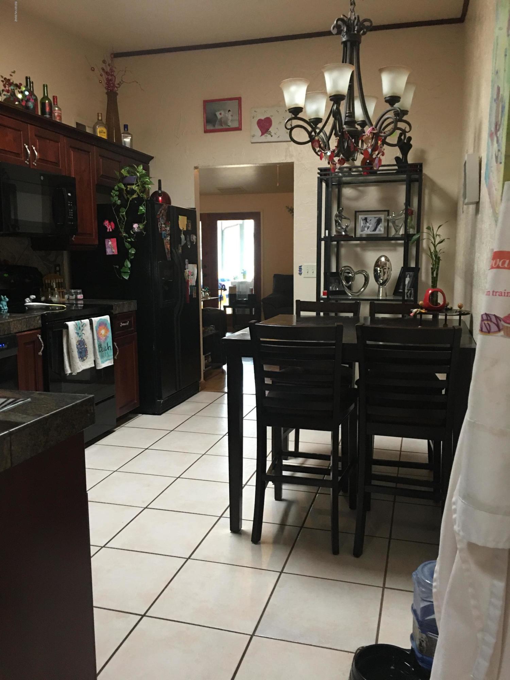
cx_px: 255
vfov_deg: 61.7
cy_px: 340
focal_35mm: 29
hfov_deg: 48.2
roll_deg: -0.6
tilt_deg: -6.6
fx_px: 570
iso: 100
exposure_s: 1/10
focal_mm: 4.15
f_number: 2.2
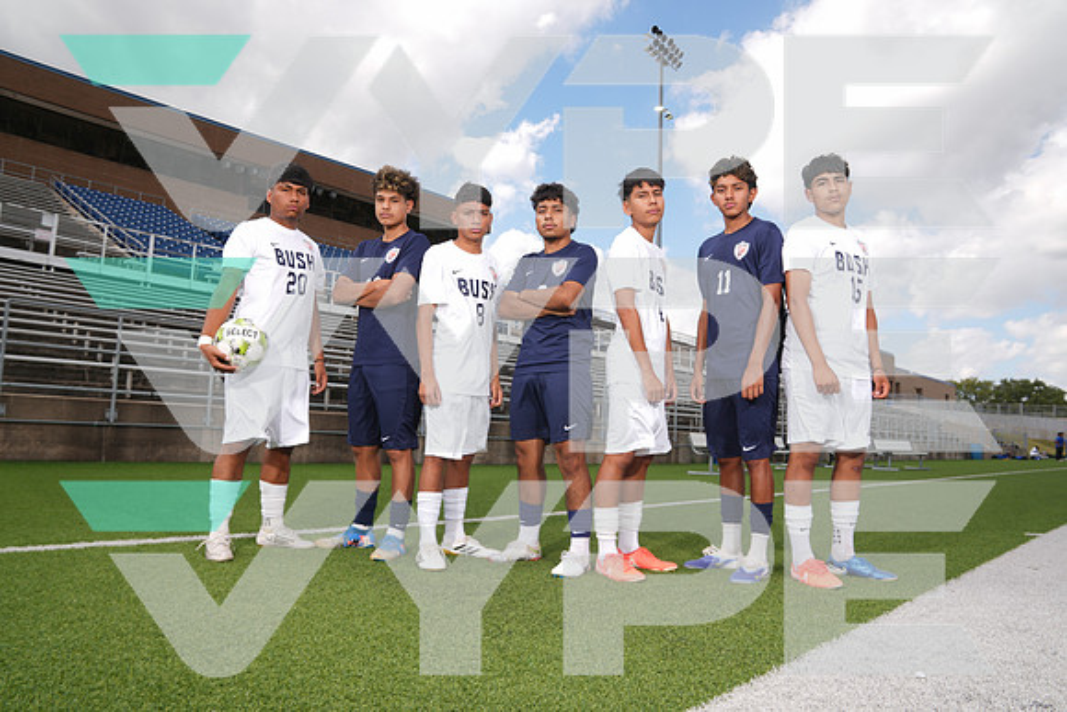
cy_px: 356
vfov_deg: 53.2
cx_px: 534
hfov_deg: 73.7
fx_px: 711
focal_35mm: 24
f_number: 7.1
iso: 80
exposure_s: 1/200
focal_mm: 24
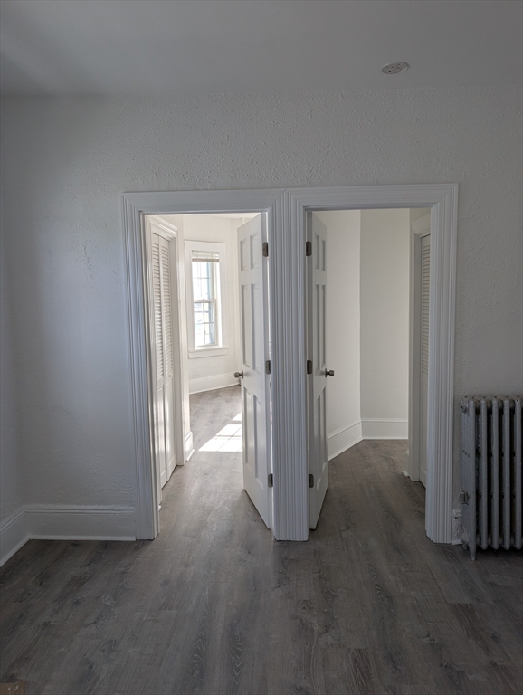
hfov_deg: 56.9
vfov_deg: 71.5
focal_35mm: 24
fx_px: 482
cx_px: 262
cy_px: 348
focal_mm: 6.9
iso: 21
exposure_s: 1/187
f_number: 1.68
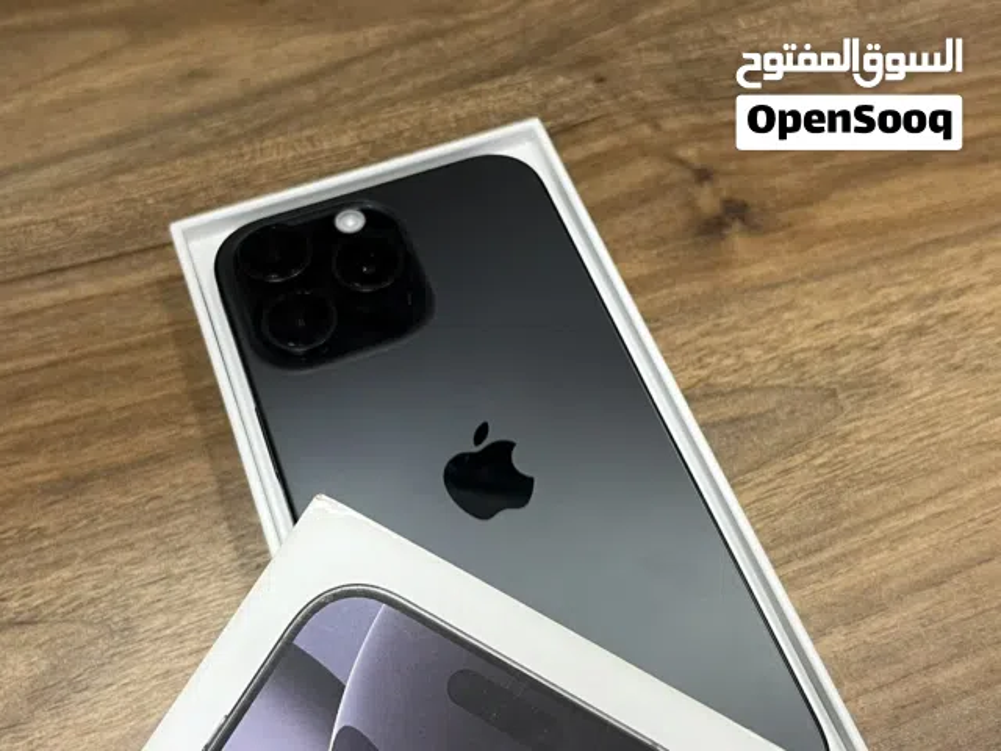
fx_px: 752
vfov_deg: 53.1
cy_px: 376
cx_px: 500
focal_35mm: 26
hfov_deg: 67.3
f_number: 1.6
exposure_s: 1/67
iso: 125
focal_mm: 5.1
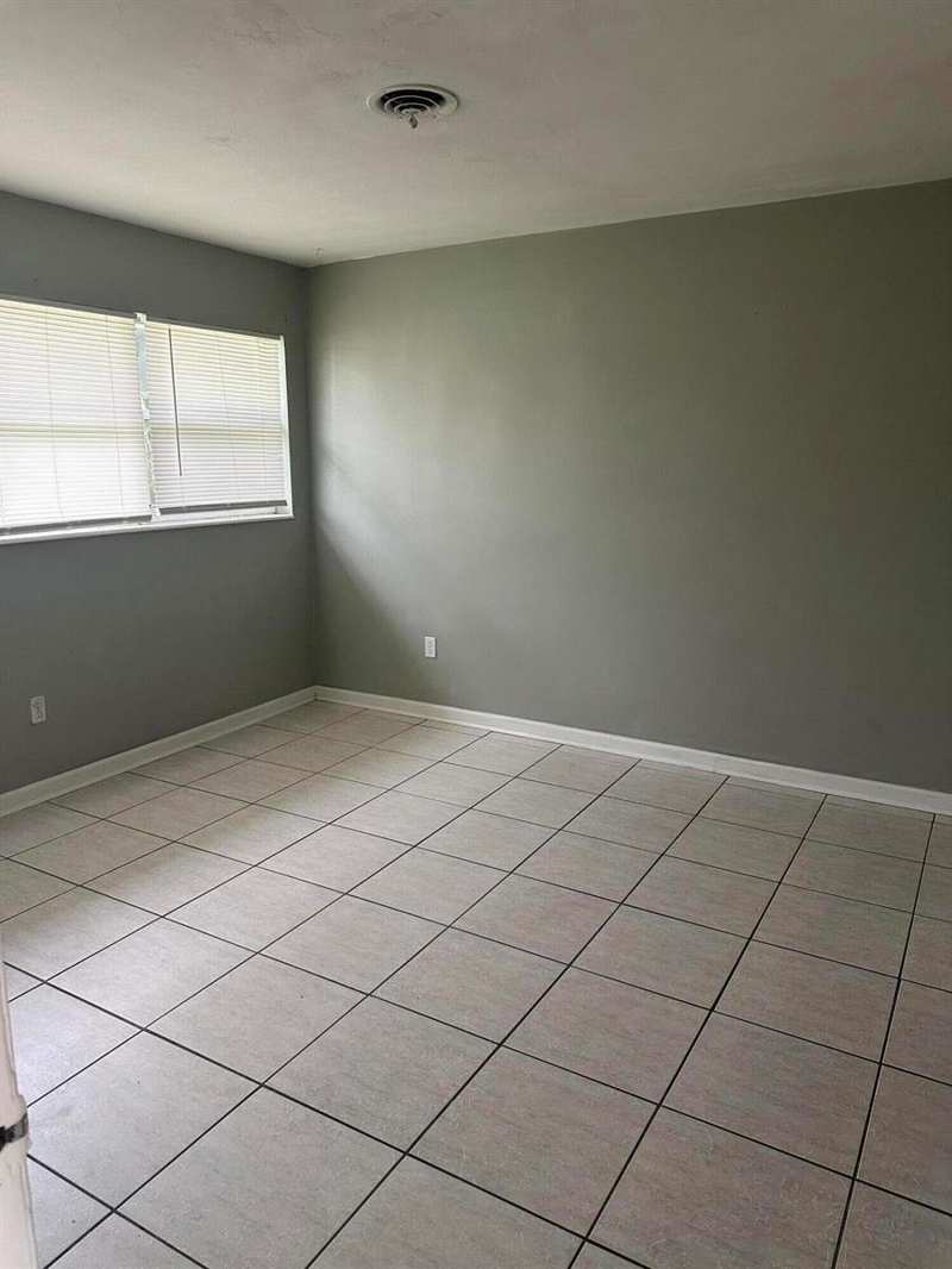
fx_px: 880
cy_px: 634
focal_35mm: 24
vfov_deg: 71.6
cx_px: 476
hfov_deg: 56.8
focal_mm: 6.86
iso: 250
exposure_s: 1/82
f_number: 1.78
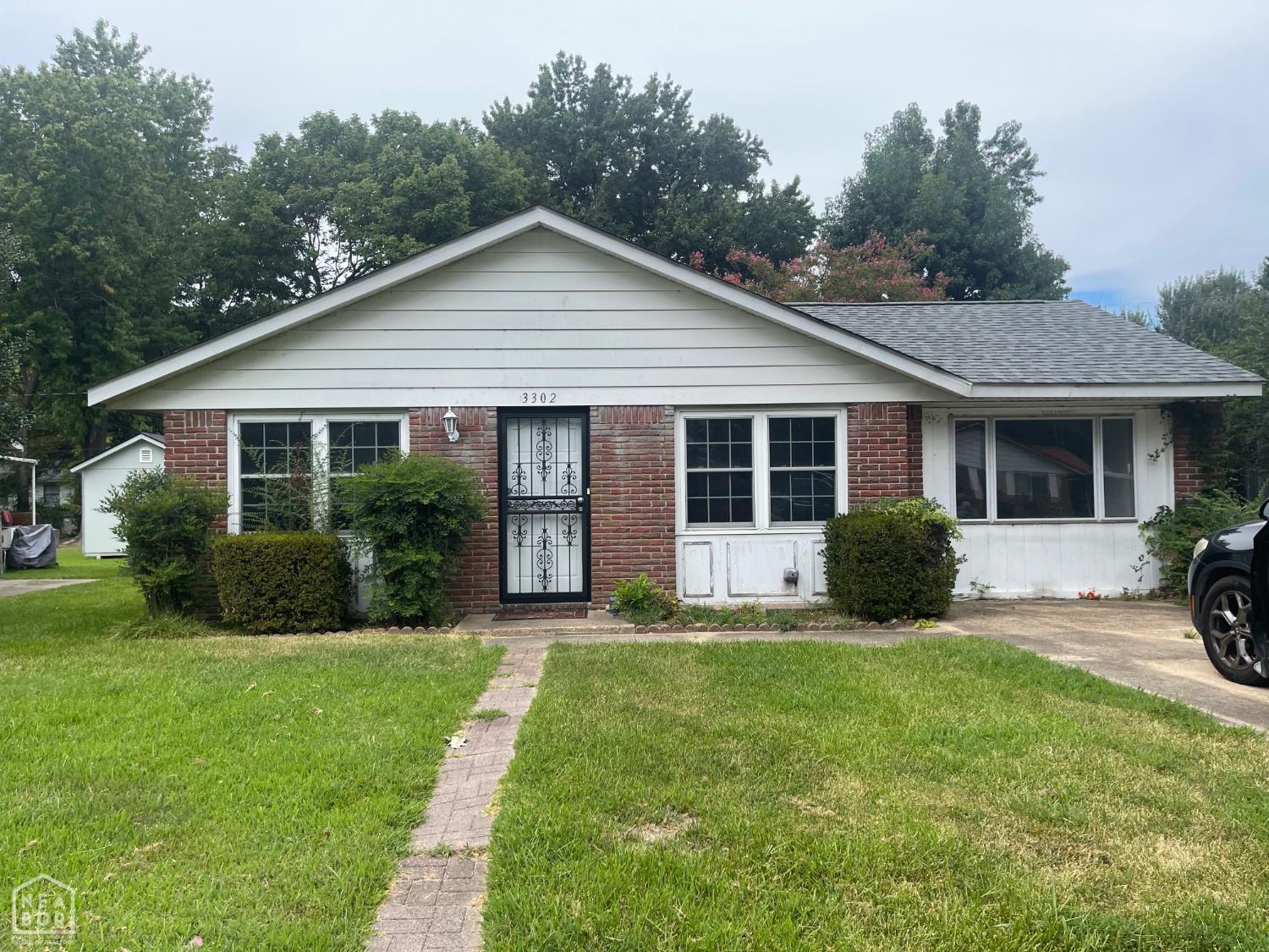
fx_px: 916
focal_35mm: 25
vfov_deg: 54.9
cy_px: 476
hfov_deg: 69.4
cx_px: 634
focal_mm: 5.1
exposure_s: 1/1266
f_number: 1.6
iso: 32
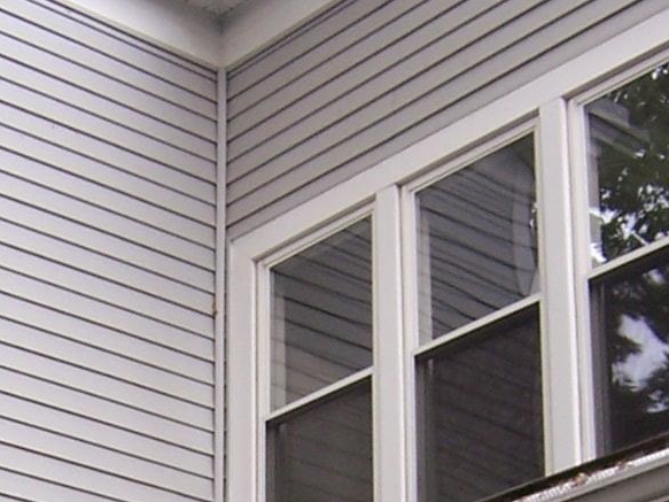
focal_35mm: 116
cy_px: 771
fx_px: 2241
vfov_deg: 12.1
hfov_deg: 16.8
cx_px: 91
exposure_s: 1/60
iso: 80
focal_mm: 5.5
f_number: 3.4
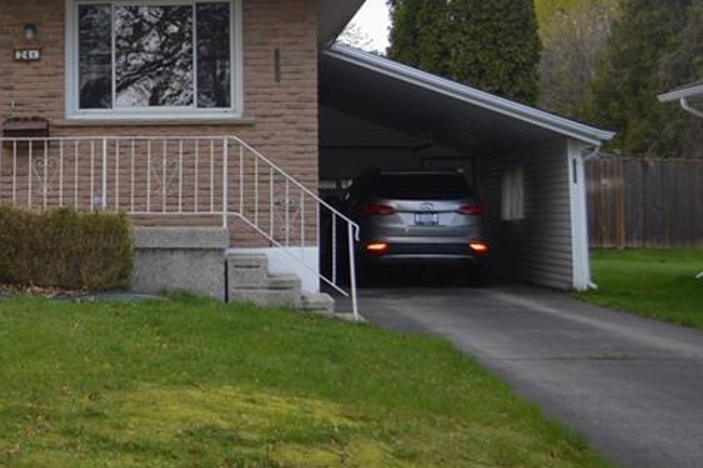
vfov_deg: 16.2
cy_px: 124
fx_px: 1639
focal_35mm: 84
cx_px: -52
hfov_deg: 22.9
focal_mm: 26
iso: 100
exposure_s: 1/160
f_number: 4.2
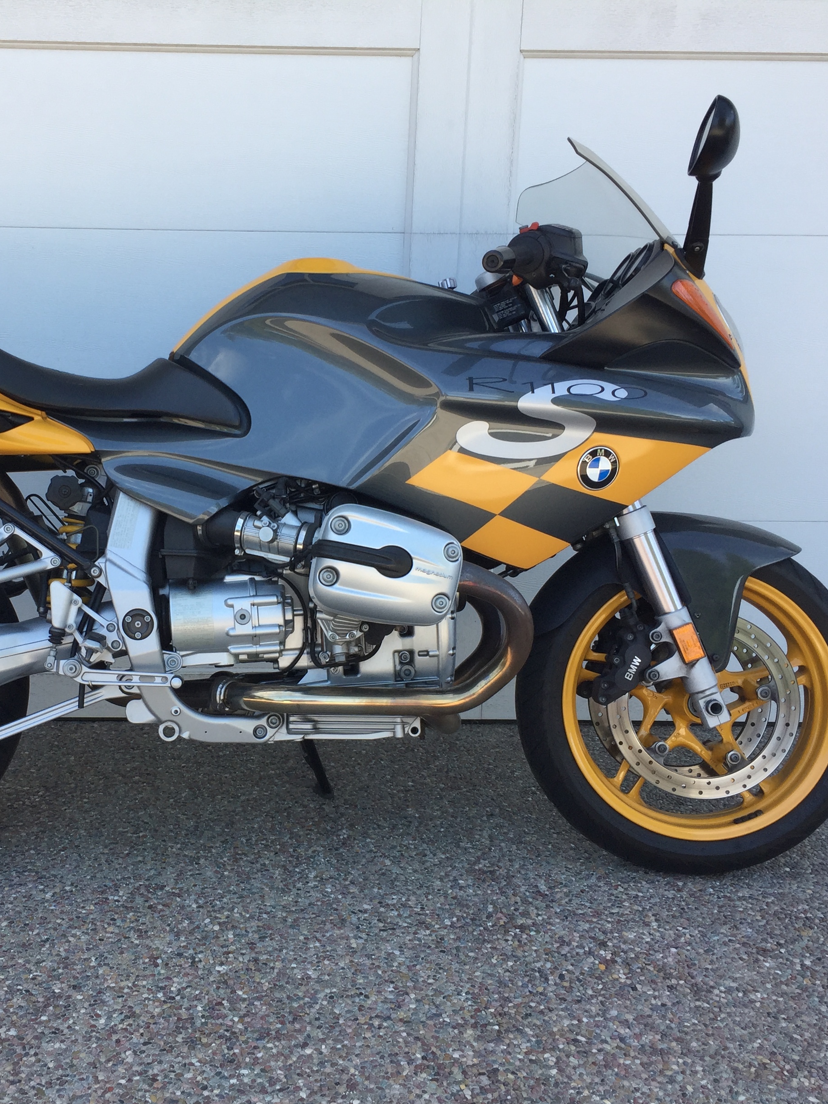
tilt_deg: -12.5
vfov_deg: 47.9
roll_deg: -2.5
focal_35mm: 39
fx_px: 1244
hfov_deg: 36.2
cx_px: 238
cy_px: 555
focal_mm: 4.15
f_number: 2.2
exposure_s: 1/299
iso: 32
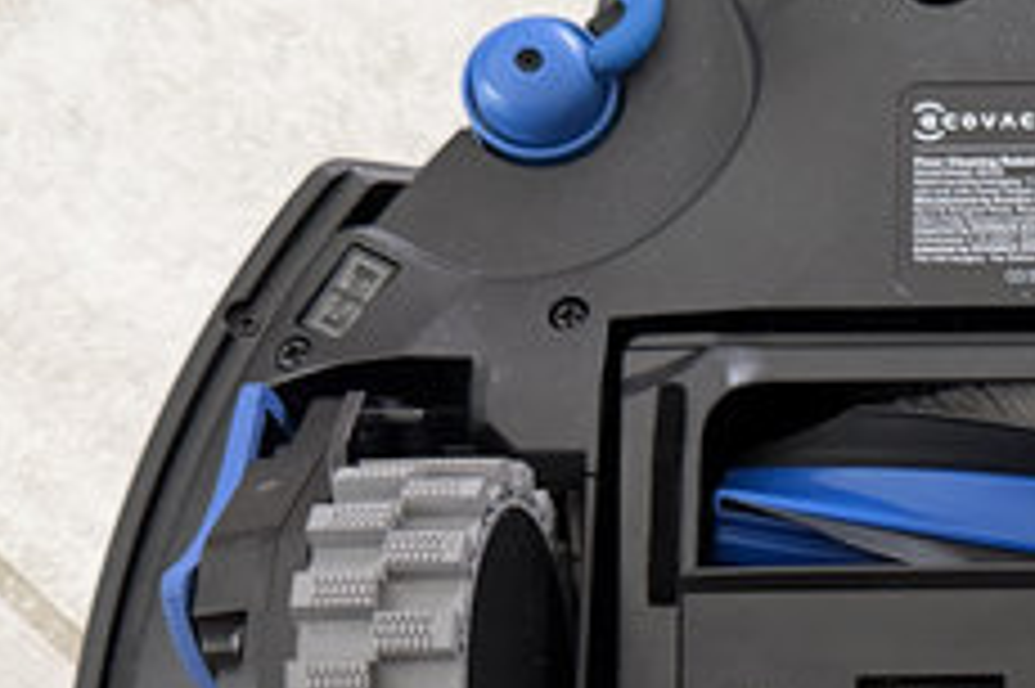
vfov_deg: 15.3
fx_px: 2499
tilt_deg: -73.4
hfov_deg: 21.5
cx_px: 1278
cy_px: 760
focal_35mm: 87
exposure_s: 1/60
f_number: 1.78
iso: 500
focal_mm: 6.76
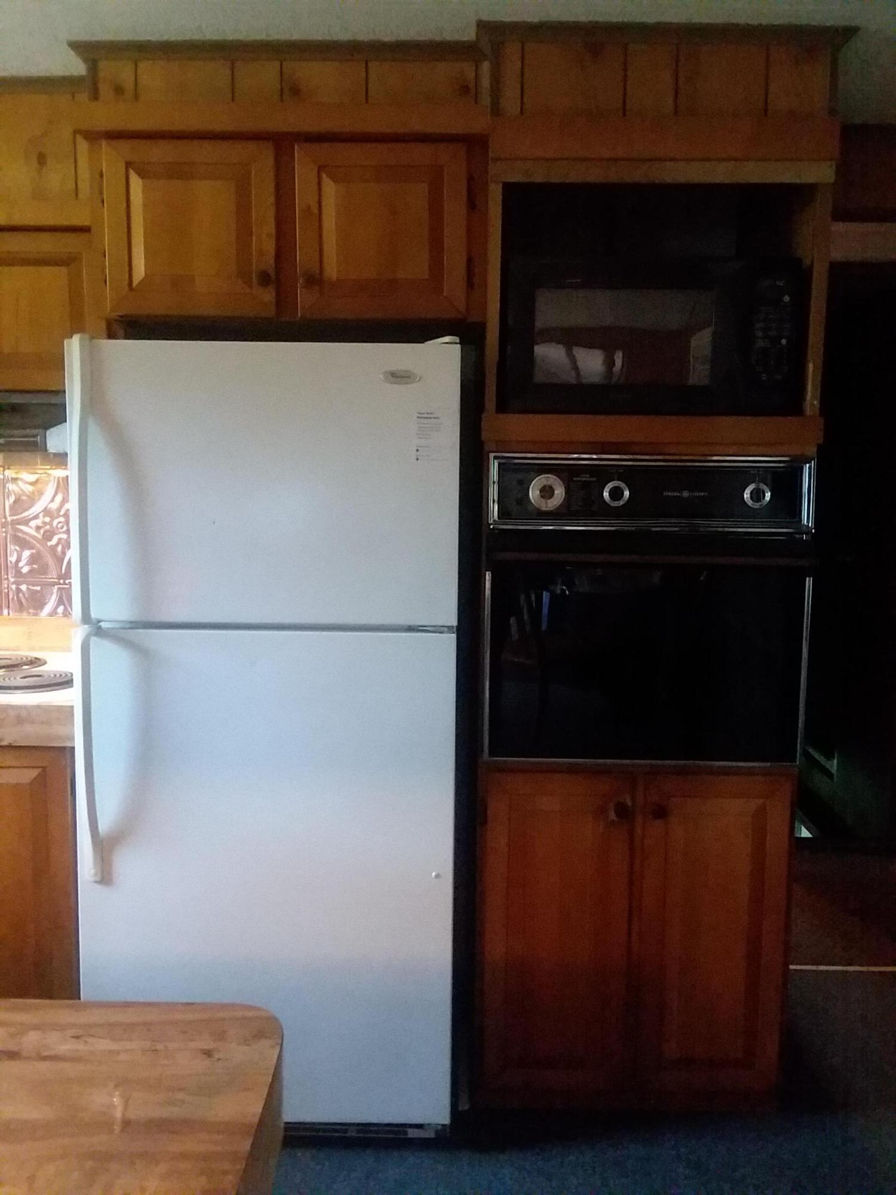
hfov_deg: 48.2
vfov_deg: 61.7
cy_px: 598
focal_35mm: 29
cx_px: 448
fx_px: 1001
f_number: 1.9
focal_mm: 2.47
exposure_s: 1/17
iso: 500
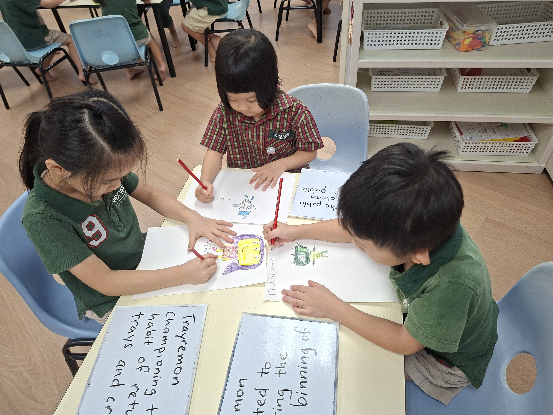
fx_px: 367
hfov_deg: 73.9
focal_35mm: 23
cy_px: 208
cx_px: 276
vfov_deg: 58.9
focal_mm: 5.54
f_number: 1.8
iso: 200
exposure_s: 1/100
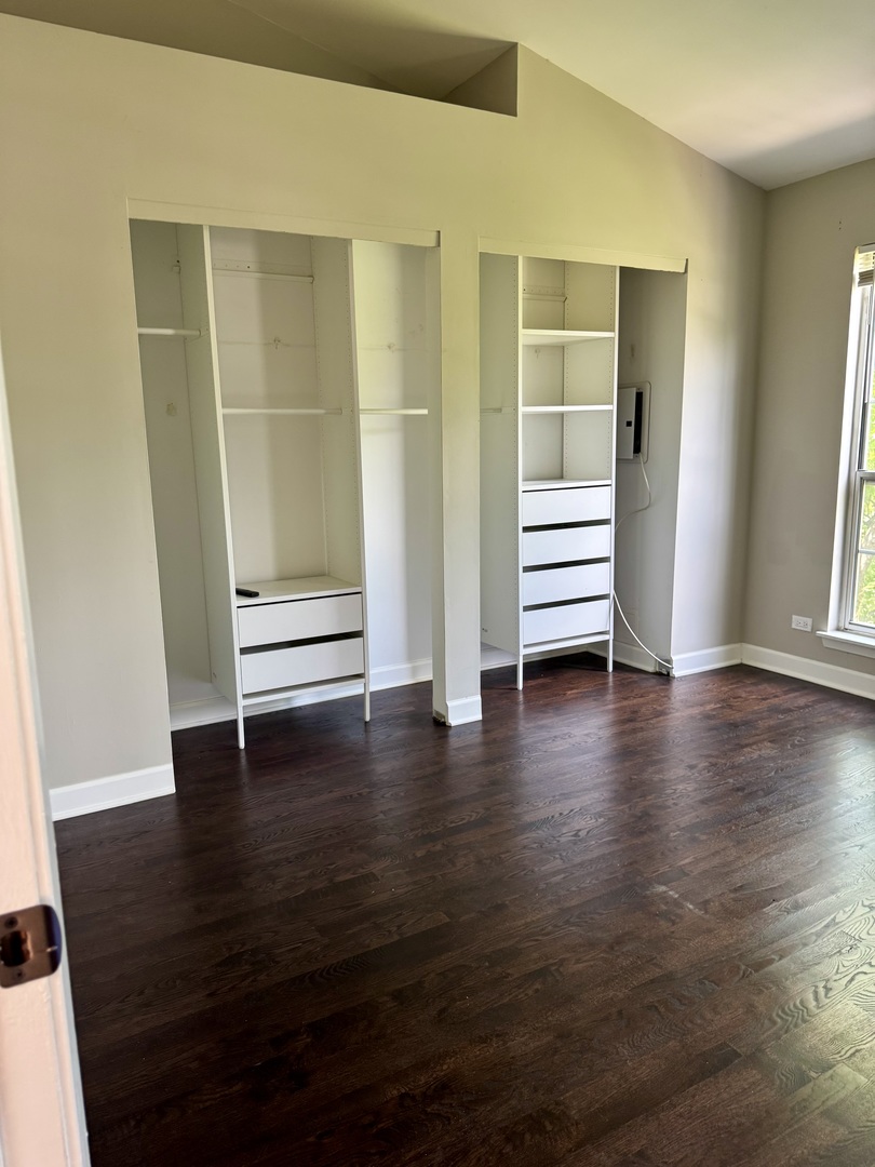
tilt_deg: -11.0
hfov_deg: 56.8
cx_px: 438
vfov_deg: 71.6
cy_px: 584
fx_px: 809
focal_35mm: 24
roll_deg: +1.3
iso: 200
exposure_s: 1/115
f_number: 1.78
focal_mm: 6.76
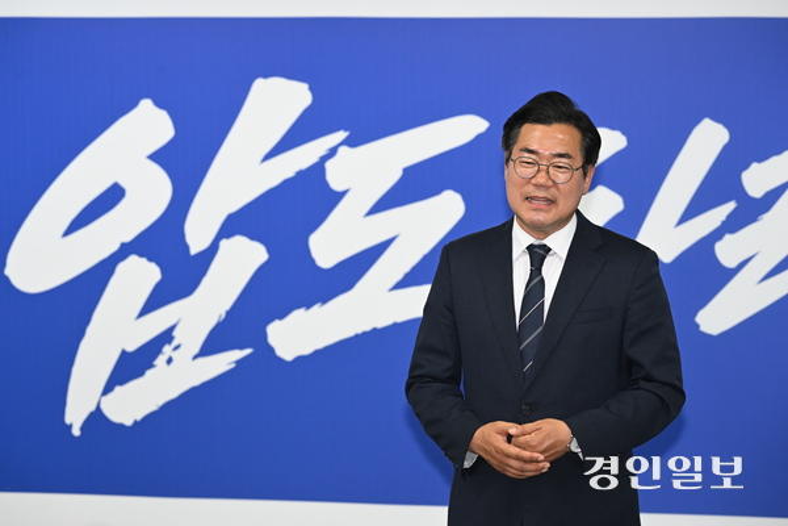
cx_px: 394
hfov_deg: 12.8
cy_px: 263
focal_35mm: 160
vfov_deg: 8.6
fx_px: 3502
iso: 2500
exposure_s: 1/250
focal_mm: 160
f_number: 6.3
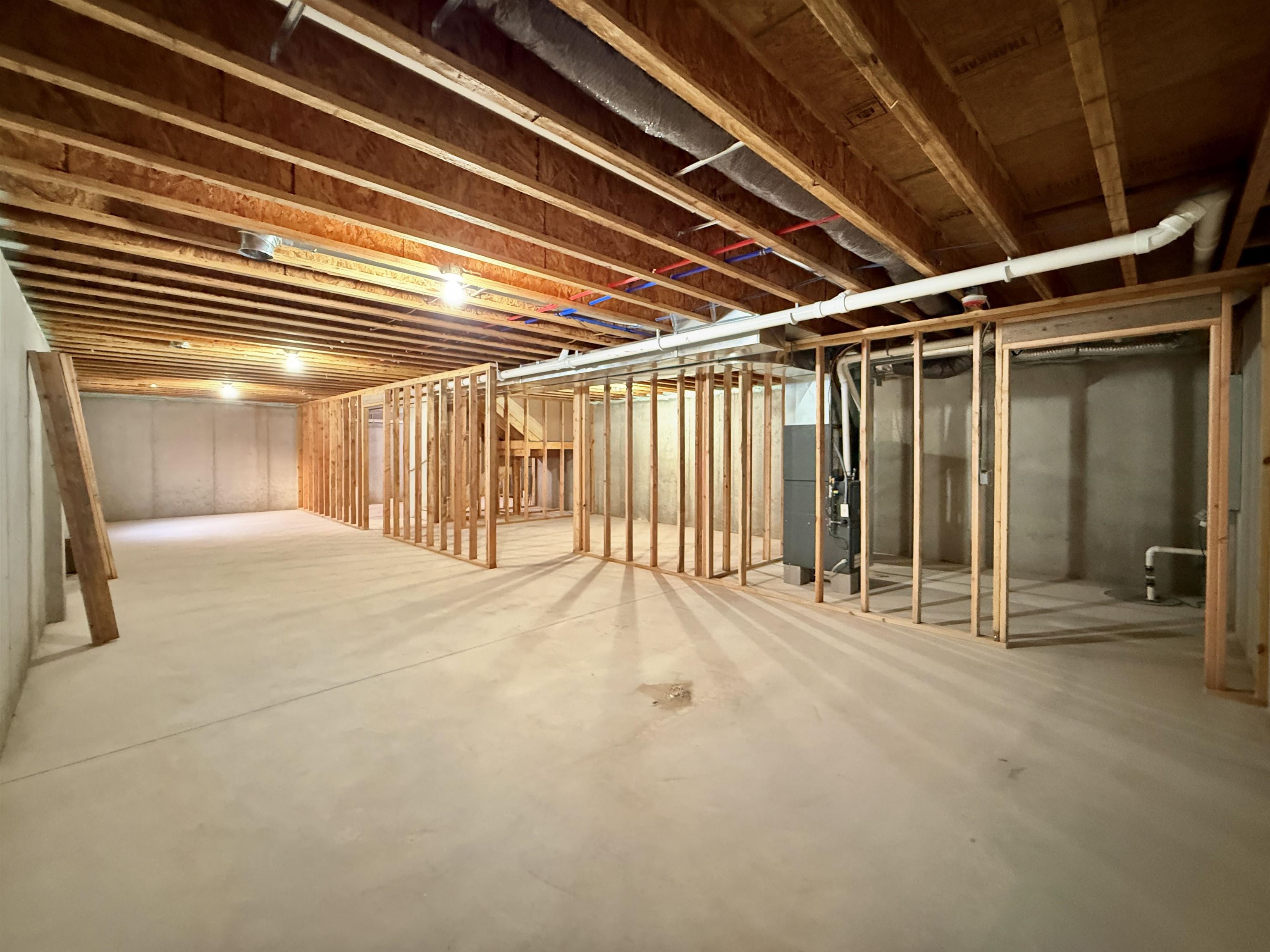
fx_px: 514
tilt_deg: -0.2
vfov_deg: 85.7
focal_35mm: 14
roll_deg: -1.3
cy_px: 476
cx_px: 635
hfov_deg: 102.1
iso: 1600
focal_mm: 2.22
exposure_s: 1/30
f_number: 2.2
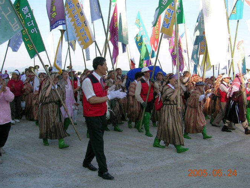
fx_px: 267
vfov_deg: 38.7
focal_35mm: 37
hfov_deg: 50.1
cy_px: 94
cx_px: 123
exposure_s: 1/182
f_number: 4.8
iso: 50
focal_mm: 5.4
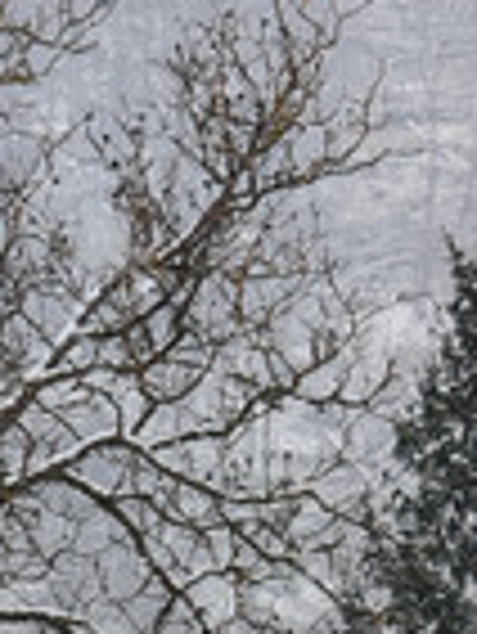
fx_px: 11264
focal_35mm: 614
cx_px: -598
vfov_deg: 3.2
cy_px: 1228
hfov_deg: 2.4
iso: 80
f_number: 2.6
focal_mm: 15.38
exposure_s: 1/170
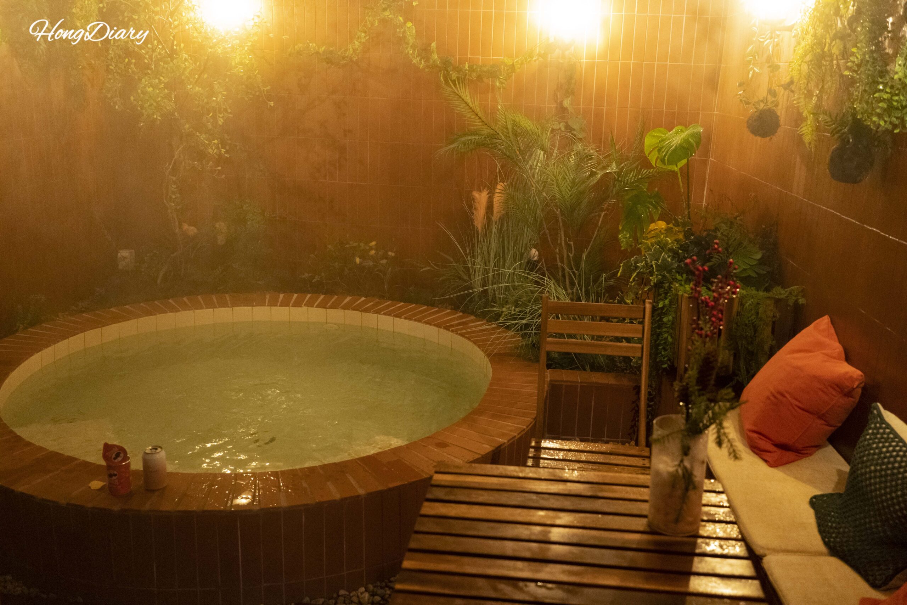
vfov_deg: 38.9
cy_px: 302
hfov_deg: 55.8
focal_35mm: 34
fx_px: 857
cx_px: 454
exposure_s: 1/25
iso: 12800
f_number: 4.5
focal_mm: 34
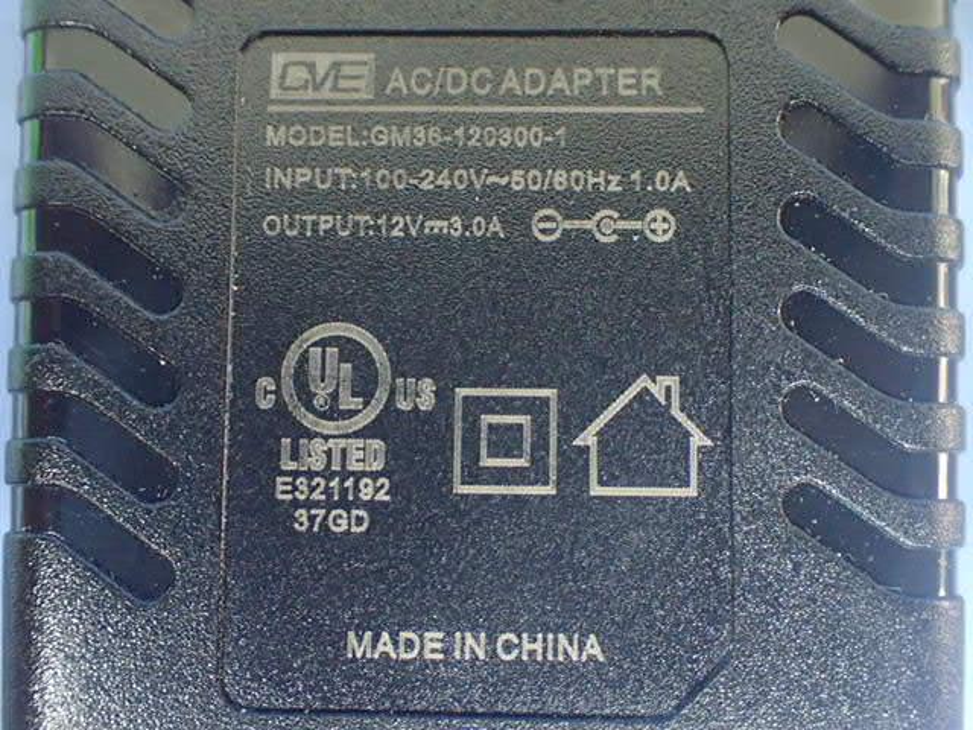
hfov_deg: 41.2
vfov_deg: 31.5
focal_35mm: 46
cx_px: 486
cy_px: 365
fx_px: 1293
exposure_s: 1/25
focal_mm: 8.41
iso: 1600
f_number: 3.1
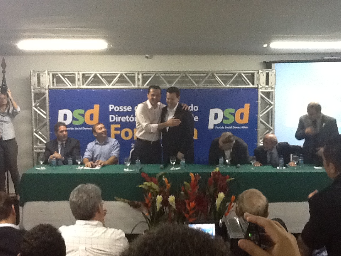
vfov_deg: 32.9
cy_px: 128
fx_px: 433
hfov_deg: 42.9
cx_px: 170
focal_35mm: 44
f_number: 2.4
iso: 320
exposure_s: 1/30
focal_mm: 2.03
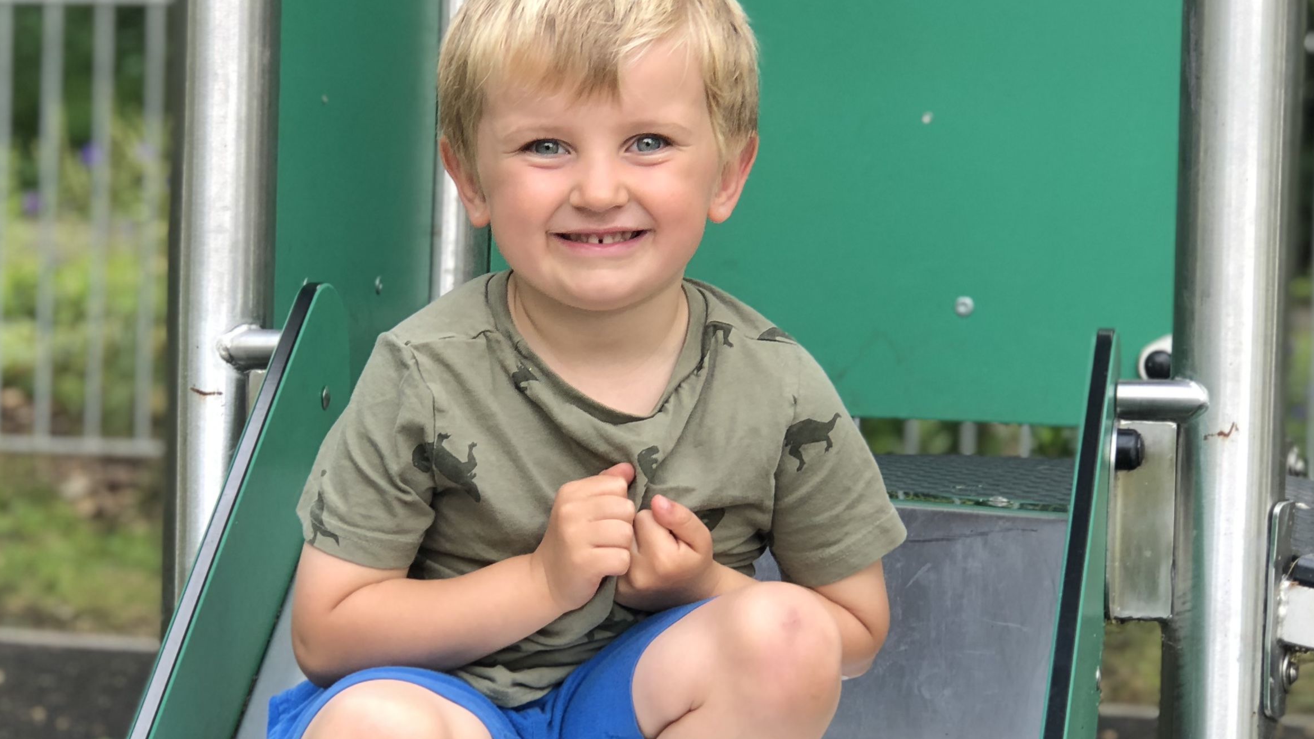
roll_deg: -2.0
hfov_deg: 20.0
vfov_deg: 11.3
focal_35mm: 107
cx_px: 536
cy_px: 516
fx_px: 3728
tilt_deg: -5.8
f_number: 2.8
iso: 20
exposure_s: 1/60
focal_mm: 6.6
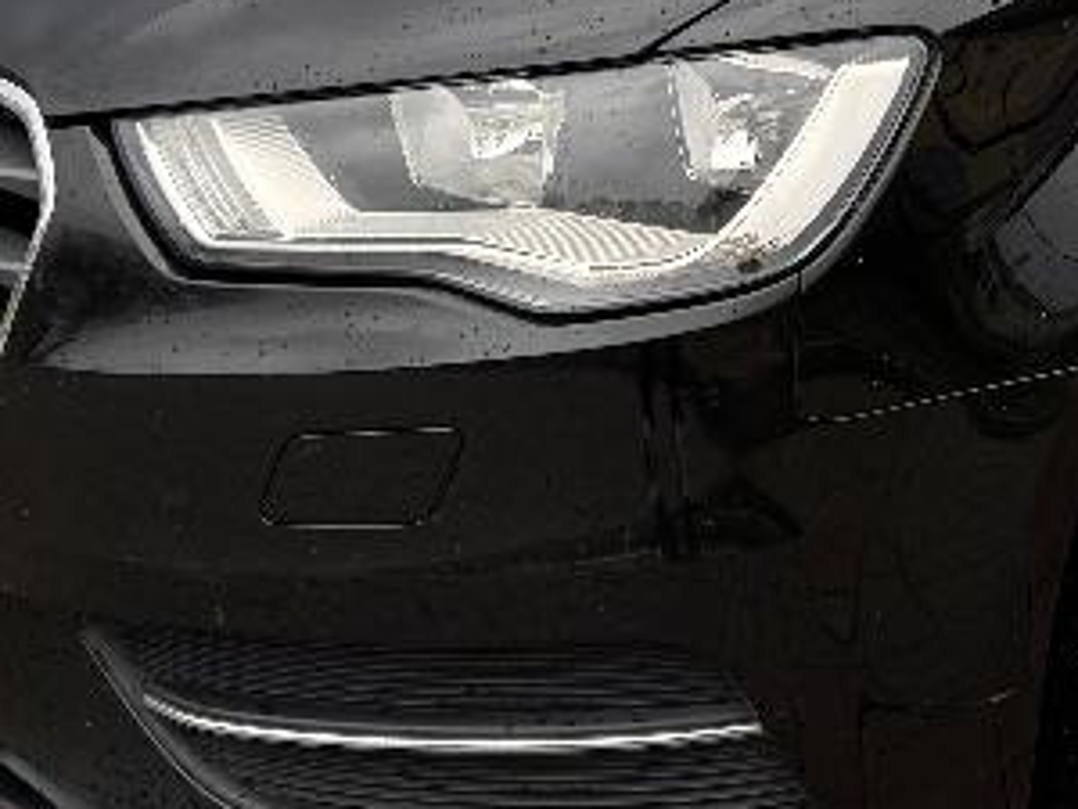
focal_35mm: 96
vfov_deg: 14.6
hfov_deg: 19.6
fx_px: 2990
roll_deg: -0.2
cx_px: 1179
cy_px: -302
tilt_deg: -11.8
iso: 80
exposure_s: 1/535
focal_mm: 6.76
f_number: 1.78
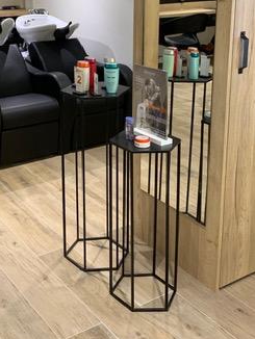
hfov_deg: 28.4
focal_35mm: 51
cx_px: 82
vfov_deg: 36.6
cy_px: 83
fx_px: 500
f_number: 1.8
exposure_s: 1/50
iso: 200
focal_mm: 4.25
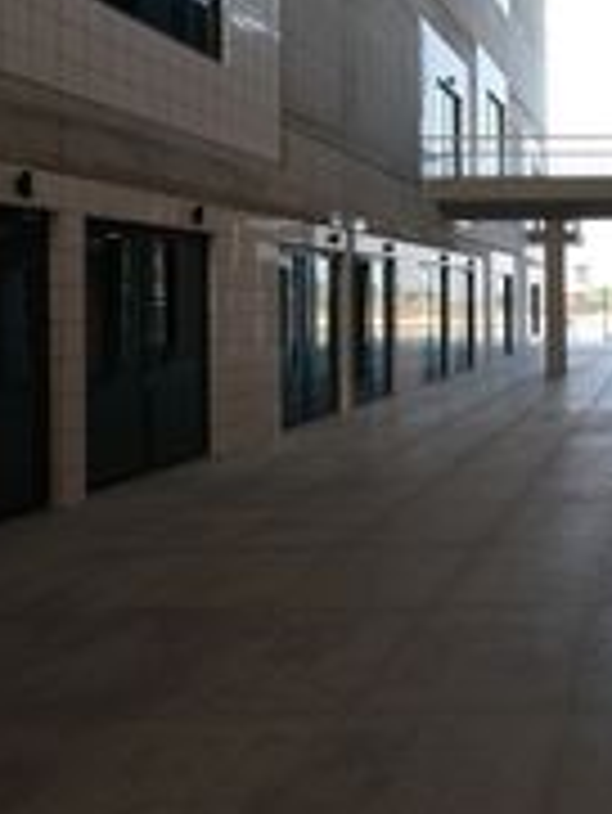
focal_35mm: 35
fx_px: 824
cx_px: 688
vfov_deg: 51.9
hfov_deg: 34.6
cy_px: 295
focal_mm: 10
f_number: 8
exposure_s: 1/60
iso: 320
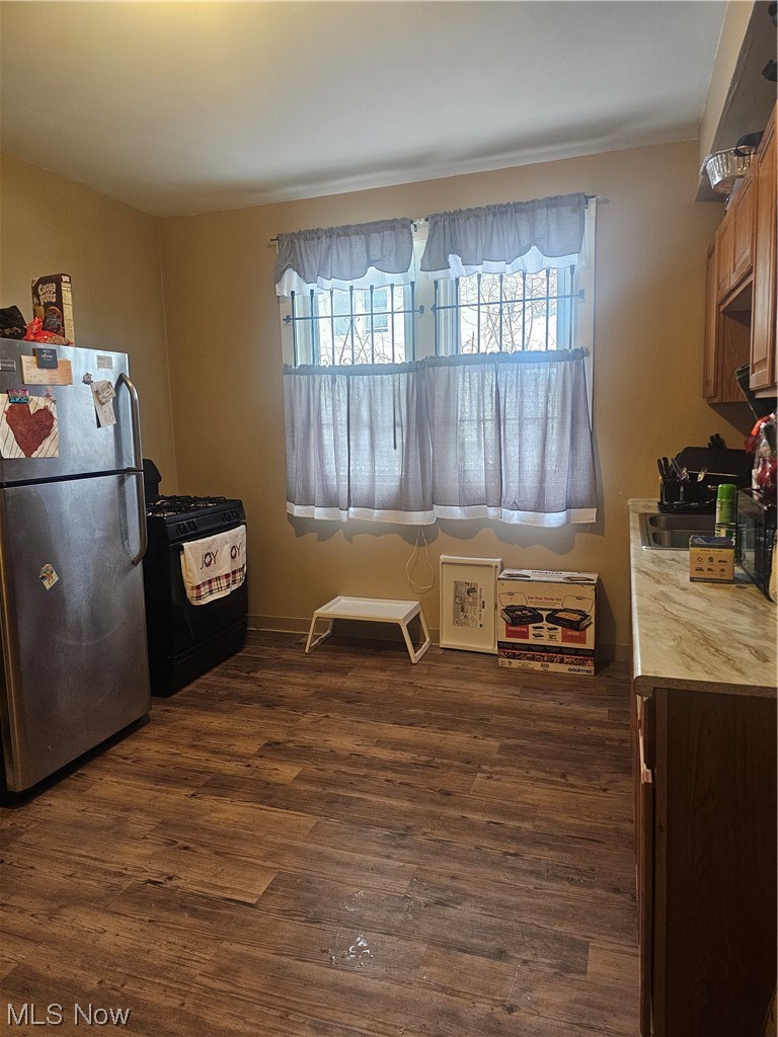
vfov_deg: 73.9
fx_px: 689
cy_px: 518
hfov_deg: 58.9
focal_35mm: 23
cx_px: 389
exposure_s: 1/120
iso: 500
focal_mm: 6.3
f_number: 1.7
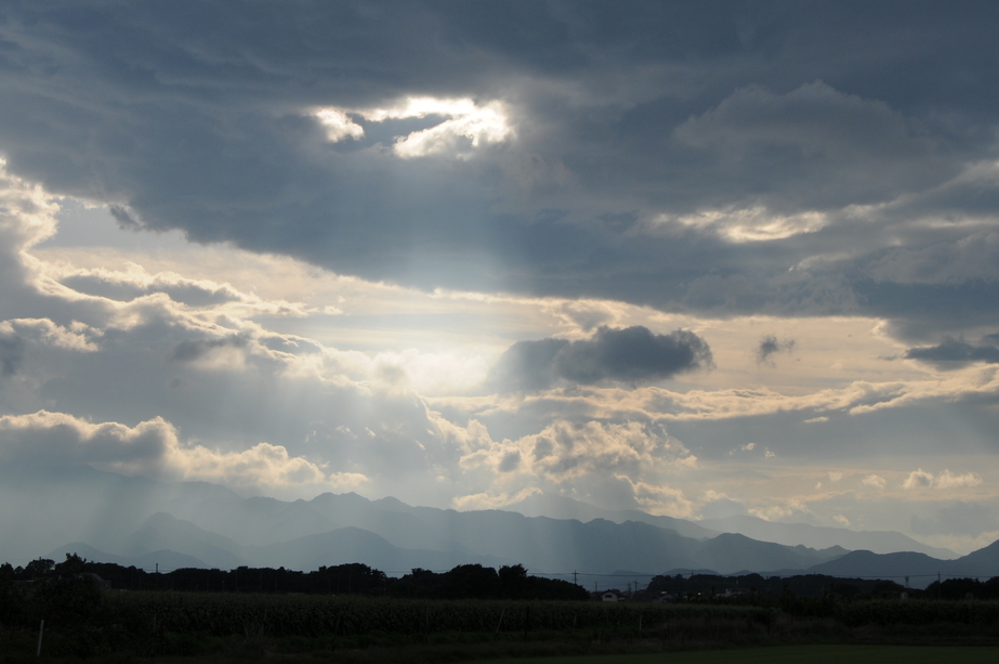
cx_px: 420
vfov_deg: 17.4
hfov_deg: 26.0
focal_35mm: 78
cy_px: 241
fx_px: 2162
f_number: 11
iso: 200
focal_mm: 40
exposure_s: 1/500
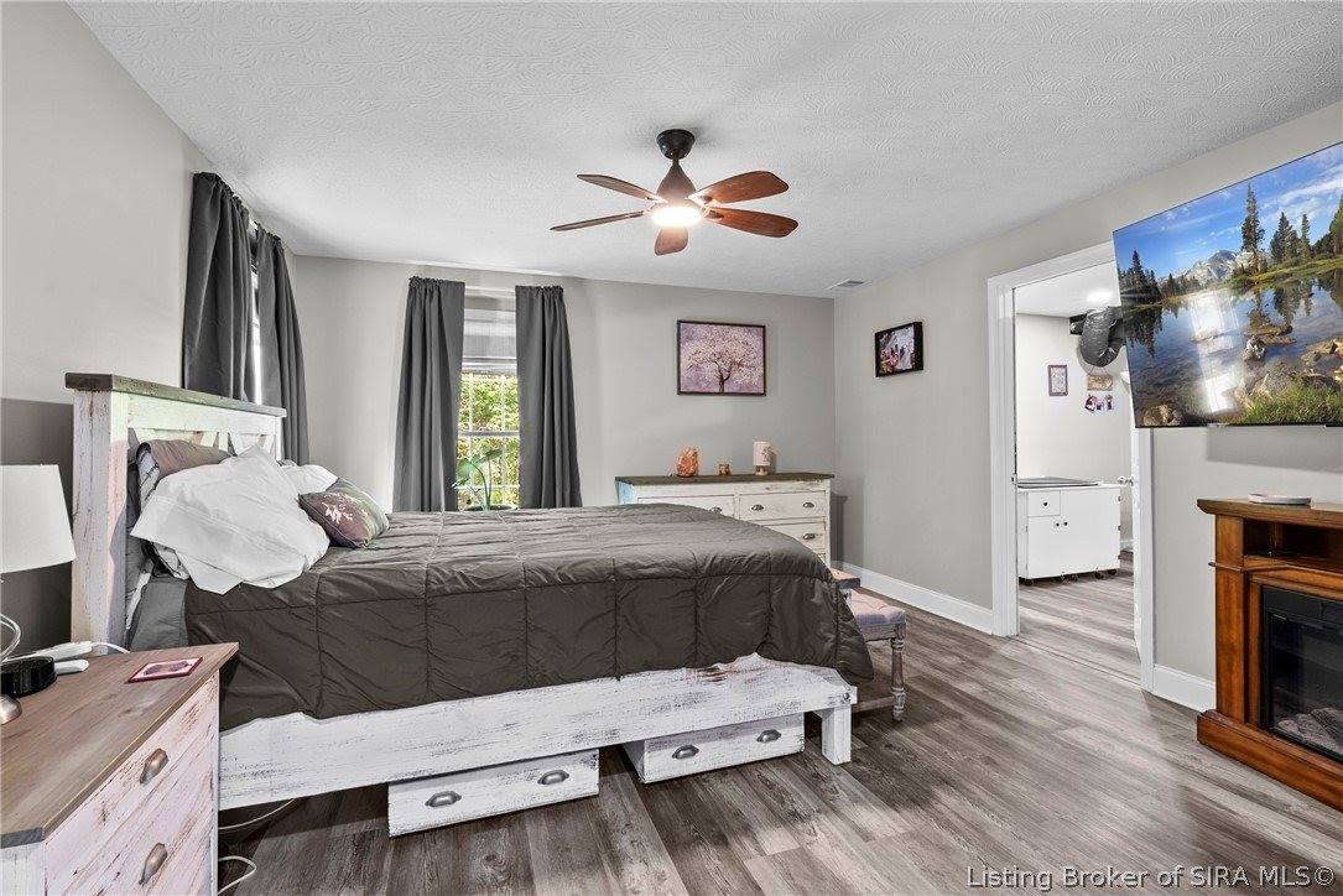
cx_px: 672
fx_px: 597
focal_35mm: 16
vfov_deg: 73.8
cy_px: 448
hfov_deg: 96.7
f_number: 11
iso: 500
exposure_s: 2
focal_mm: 16
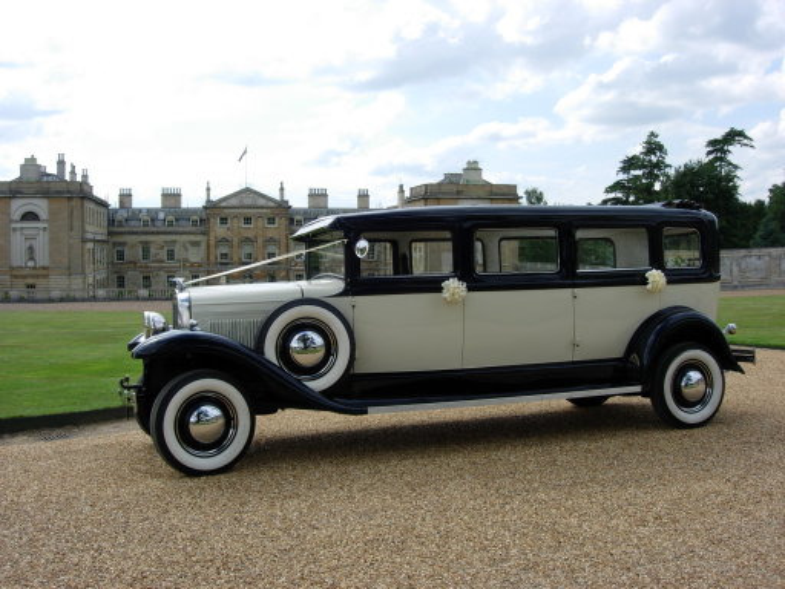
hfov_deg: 49.0
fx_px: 862
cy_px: 294
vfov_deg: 37.7
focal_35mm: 38
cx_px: 392
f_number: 4.8
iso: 64
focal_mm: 7.8
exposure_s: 1/527
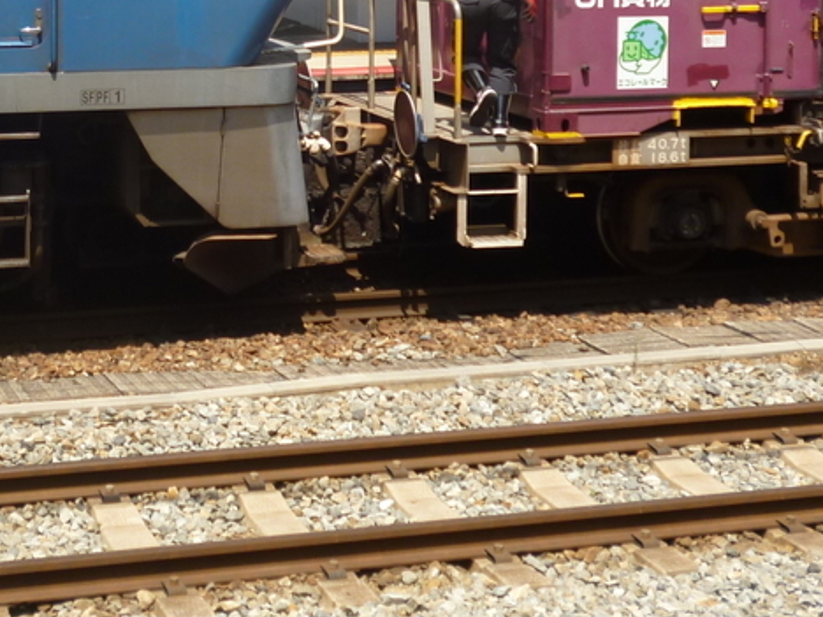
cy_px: -53
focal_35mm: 82
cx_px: 218
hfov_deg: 23.6
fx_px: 1950
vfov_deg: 17.4
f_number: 3.3
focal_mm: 5.7
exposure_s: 1/640
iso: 100
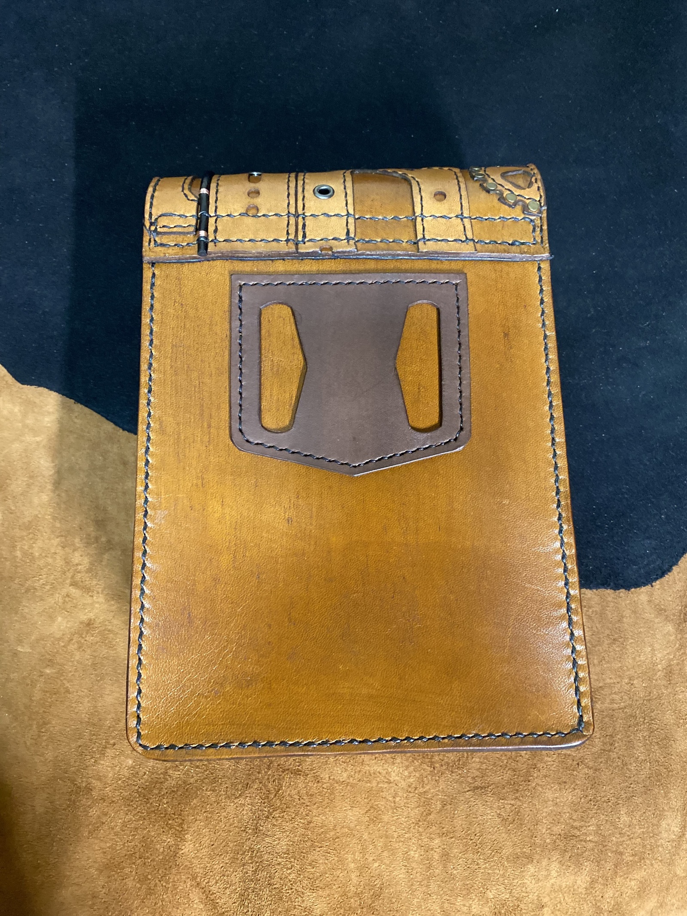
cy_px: 458
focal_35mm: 26
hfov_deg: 53.1
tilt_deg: -77.0
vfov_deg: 67.3
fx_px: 688
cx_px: 344
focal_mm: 4.25
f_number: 1.8
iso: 640
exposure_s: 1/33
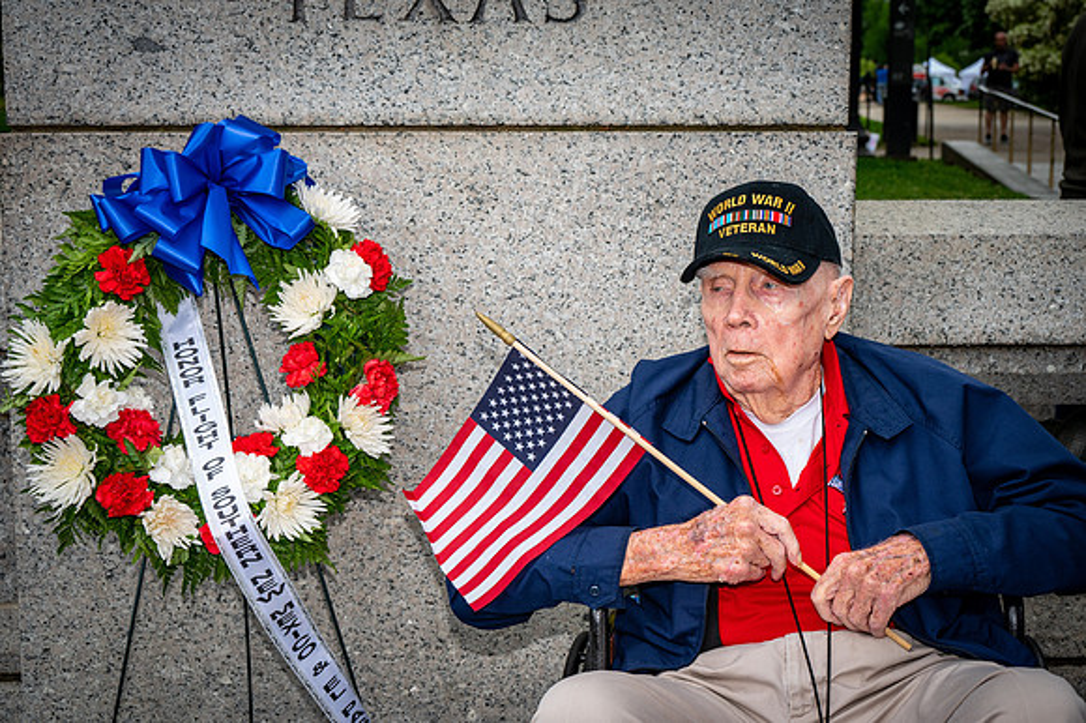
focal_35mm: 51
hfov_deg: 38.9
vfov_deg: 26.5
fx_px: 1538
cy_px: 362
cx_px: 543
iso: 1100
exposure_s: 1/640
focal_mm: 51
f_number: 8
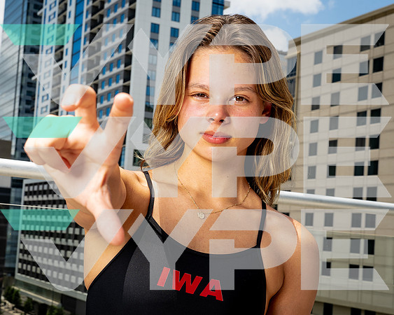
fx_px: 693
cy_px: 179
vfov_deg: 25.6
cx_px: 189
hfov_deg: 31.7
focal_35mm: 59
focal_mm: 44
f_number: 11
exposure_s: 1/250
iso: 100
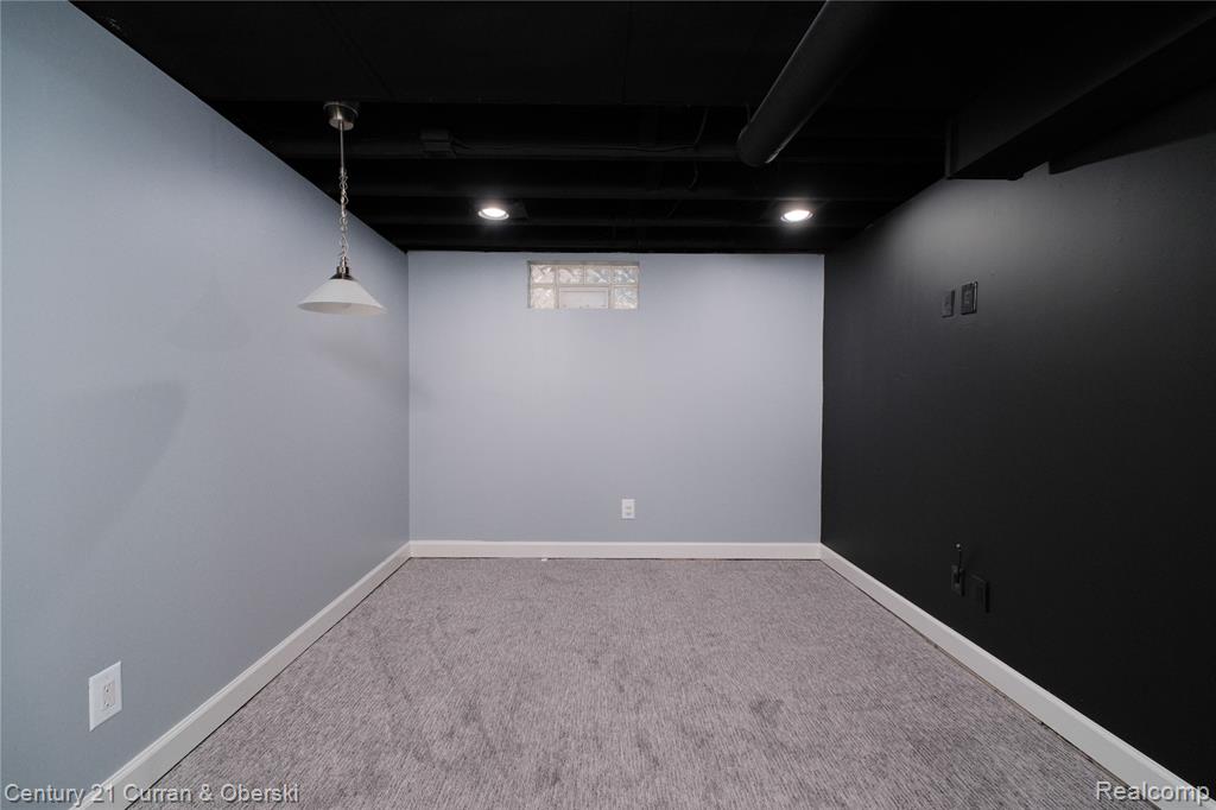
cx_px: 608
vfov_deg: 77.3
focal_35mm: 15
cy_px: 405
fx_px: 506
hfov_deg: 100.4
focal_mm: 10
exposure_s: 1/250
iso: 800
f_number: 4.5
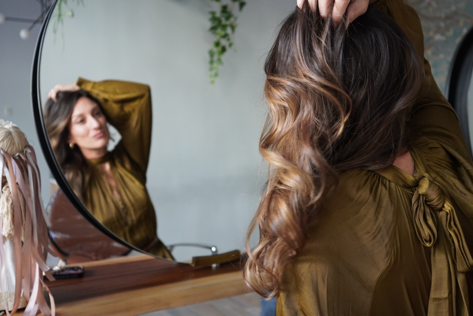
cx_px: 236
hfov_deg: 53.1
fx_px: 473
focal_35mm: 36
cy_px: 158
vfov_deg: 36.9
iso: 1250
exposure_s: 1/125
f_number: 3.2
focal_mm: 24
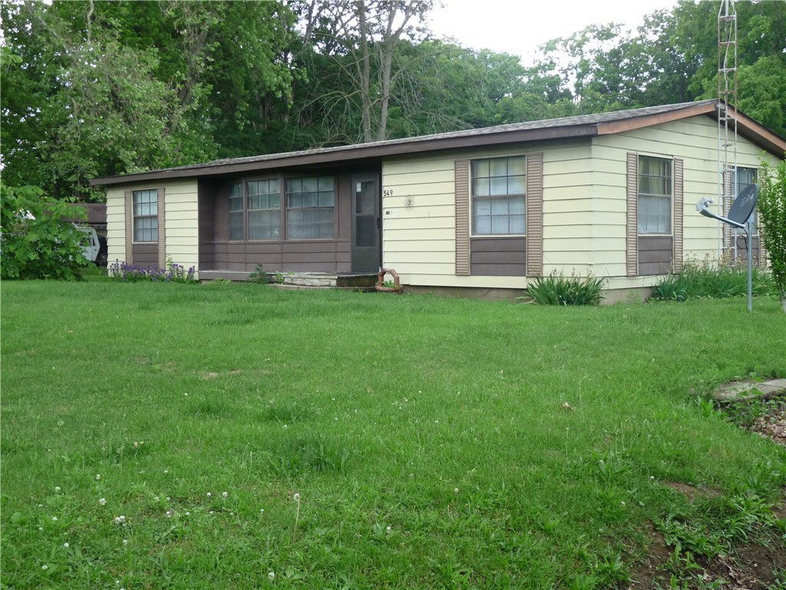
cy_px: 295
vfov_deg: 34.3
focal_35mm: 42
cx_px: 393
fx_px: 954
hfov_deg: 44.8
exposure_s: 1/160
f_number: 3
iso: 200
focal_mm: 7.4
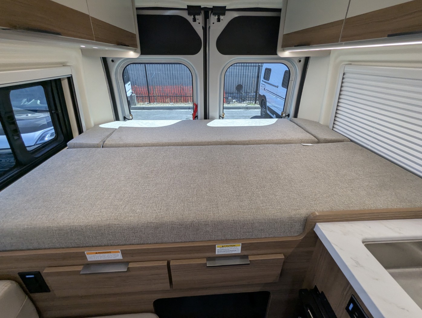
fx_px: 195
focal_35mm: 16
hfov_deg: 94.4
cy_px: 159
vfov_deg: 78.2
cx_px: 211
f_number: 2.2
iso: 174
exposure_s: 1/381
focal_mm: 2.35
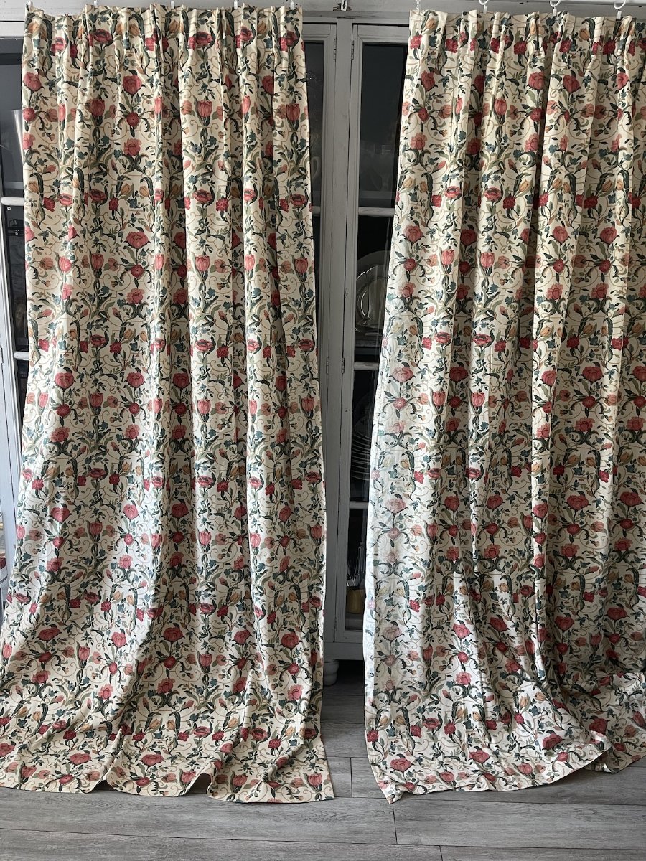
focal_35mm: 25
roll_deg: -1.1
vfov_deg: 69.4
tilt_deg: -10.2
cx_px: 323
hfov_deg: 54.9
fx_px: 622
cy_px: 430
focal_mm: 5.1
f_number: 1.6
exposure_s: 1/60
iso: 250
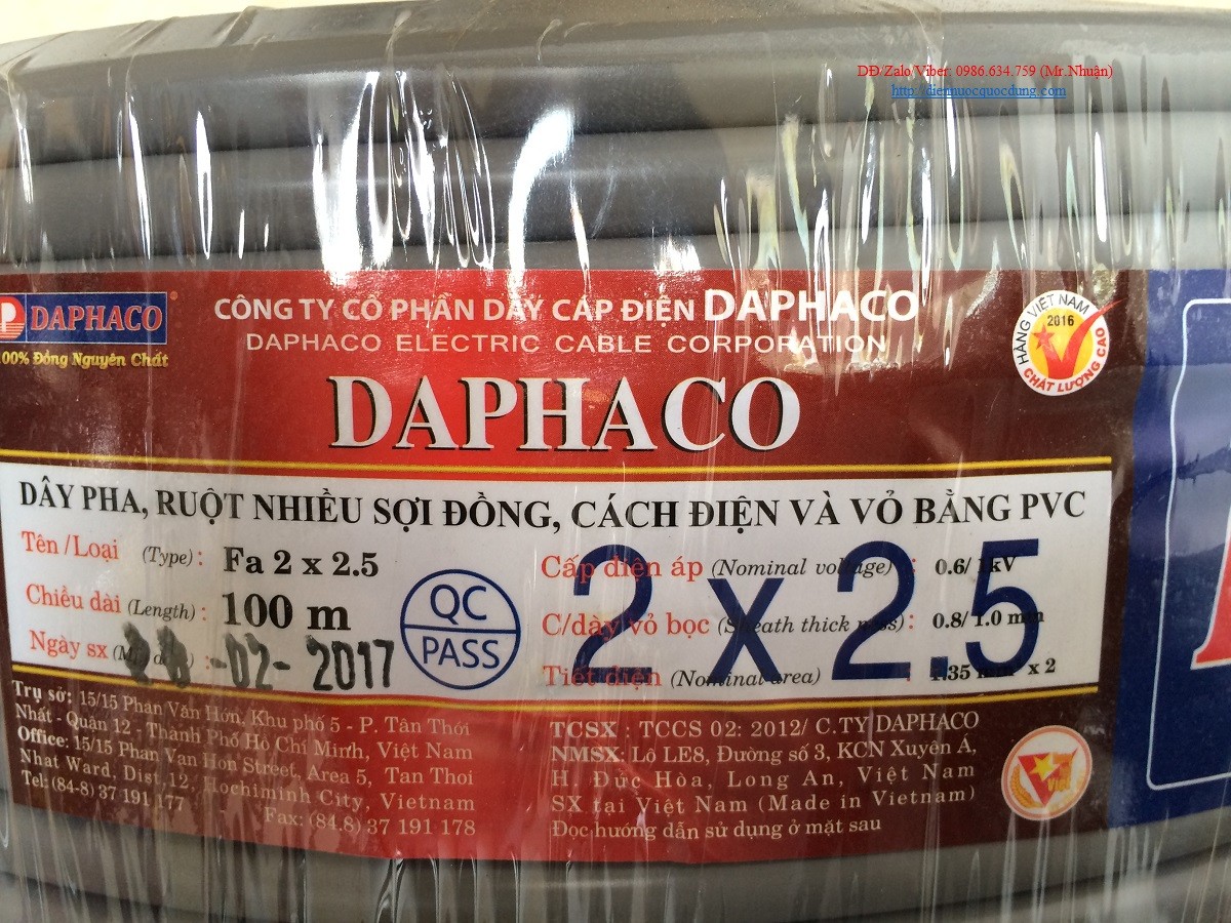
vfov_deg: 48.2
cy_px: 462
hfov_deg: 61.7
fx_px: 1031
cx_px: 616
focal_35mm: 29
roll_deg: -3.3
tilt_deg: -5.6
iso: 100
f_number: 2.2
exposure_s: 1/33
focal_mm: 4.15
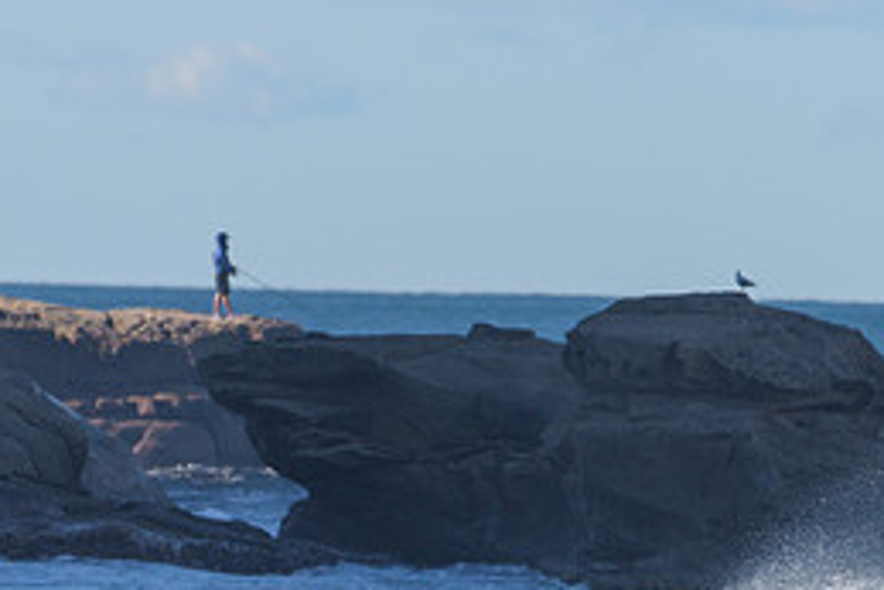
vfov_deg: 1.0
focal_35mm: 1374
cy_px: 611
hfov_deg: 1.5
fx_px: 33757
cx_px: 542
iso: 180
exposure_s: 1/2000
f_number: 5.6
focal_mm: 500
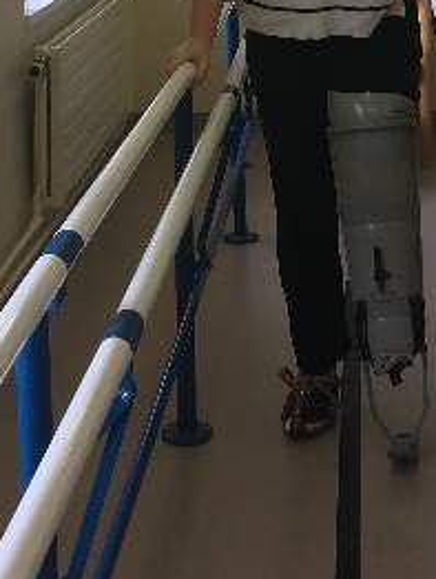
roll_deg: +1.8
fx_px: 1408
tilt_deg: -3.1
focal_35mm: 84
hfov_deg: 17.6
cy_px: -95
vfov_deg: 21.7
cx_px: 274
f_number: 2.2
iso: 32
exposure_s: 1/50
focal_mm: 4.15
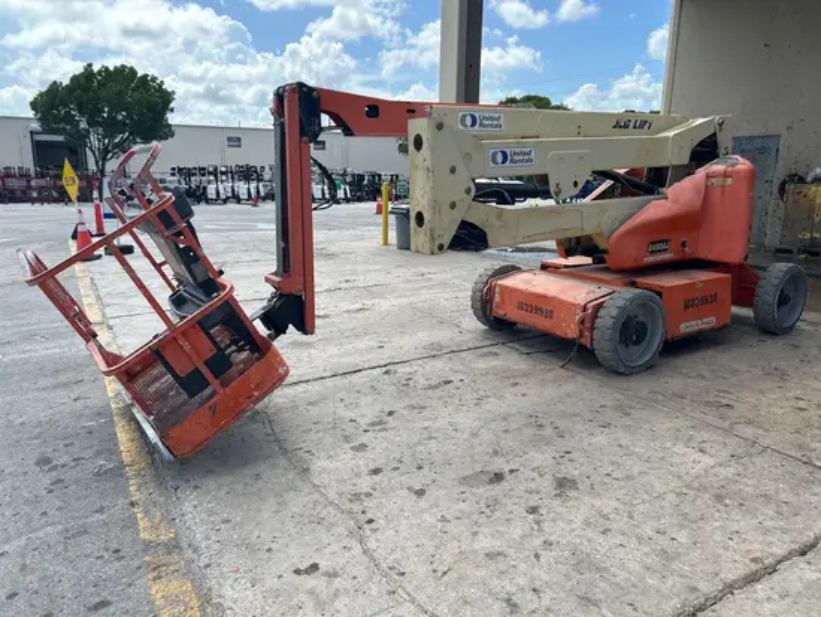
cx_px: 410
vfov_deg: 53.1
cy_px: 308
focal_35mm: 26
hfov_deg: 67.3
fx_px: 617
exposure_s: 1/2571
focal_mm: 5.7
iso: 50
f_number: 1.5
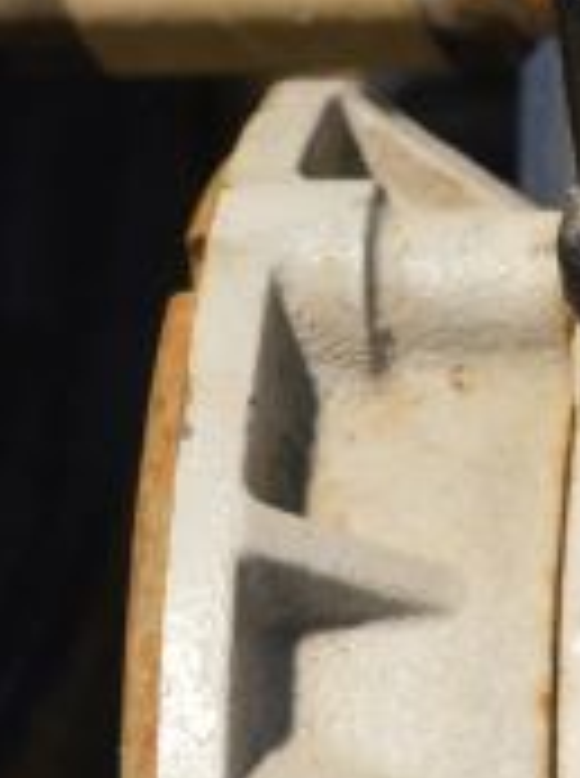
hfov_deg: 3.9
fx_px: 8426
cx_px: 1129
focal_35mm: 376
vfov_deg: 5.3
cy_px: 857
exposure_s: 1/20
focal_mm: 45
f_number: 5
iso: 400
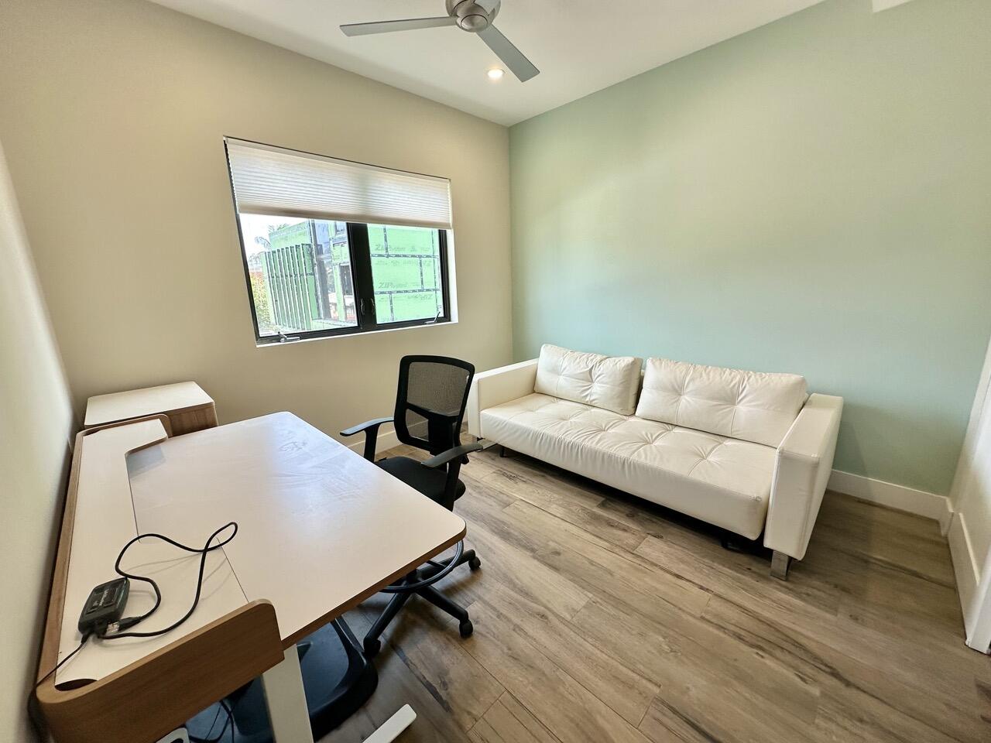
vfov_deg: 85.7
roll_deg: +2.5
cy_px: 372
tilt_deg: -12.4
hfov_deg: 102.1
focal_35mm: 14
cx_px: 496
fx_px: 401
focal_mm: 2.22
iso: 50
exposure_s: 1/120
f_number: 2.2
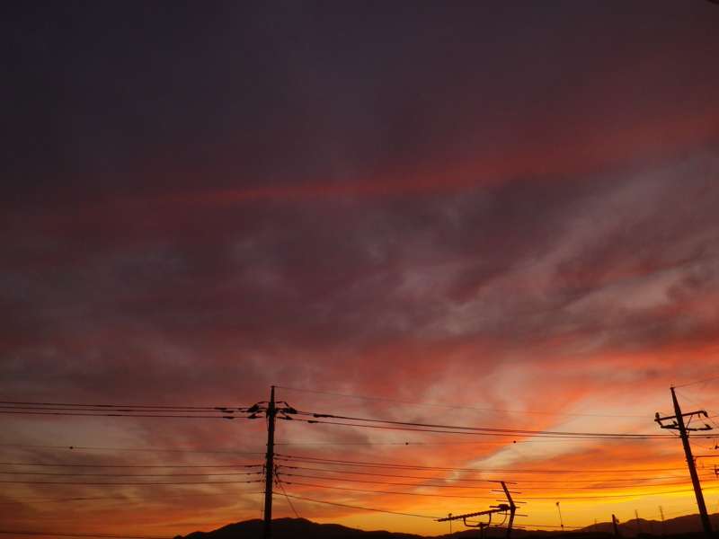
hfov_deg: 63.4
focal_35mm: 28
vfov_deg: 49.7
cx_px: 360
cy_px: 270
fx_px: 582
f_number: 3.2
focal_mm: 5
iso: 125
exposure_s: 1/50
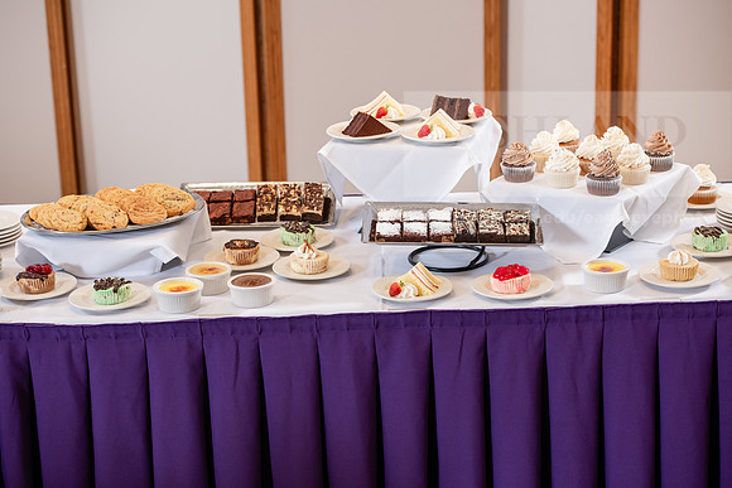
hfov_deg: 24.8
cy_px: 244
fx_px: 1668
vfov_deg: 16.7
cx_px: 366
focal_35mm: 82
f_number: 4.5
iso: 640
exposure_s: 1/160
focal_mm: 82
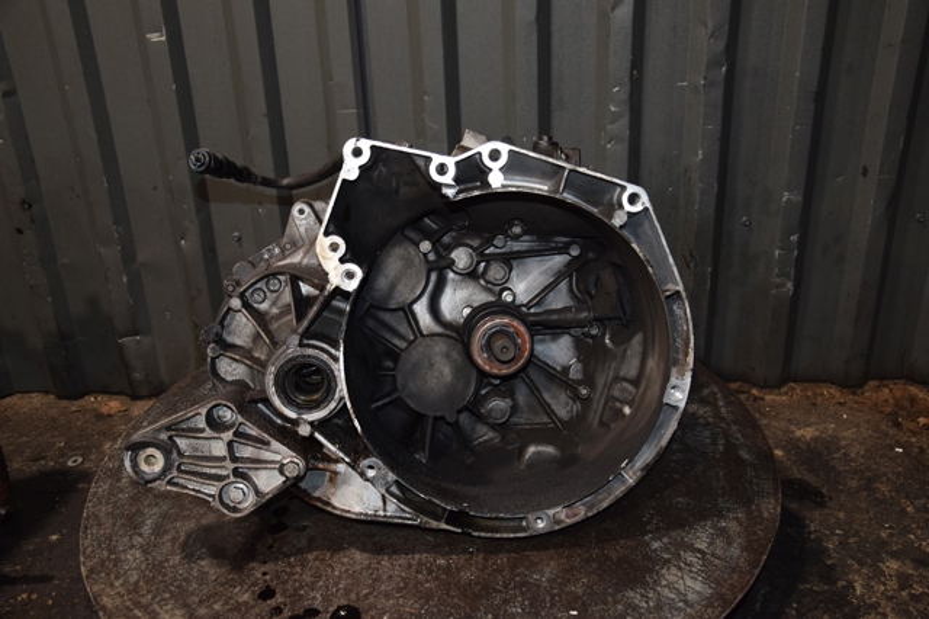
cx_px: 464
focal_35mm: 36
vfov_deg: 36.8
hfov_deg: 53.2
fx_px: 928
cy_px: 310
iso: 800
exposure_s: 1/60
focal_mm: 24
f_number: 5
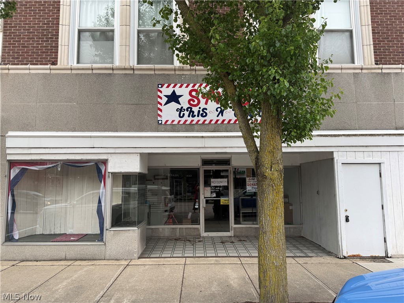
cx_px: 202
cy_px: 152
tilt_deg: +6.2
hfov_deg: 71.6
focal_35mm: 24
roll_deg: +0.4
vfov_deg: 56.8
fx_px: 280
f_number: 1.78
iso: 50
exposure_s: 1/145
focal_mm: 6.76
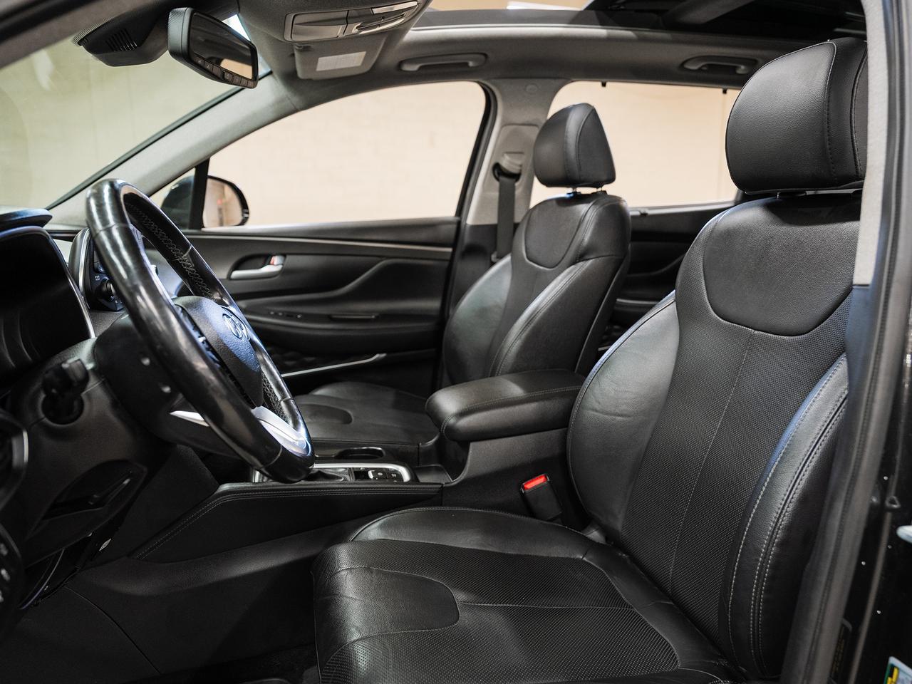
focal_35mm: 26
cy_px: 342
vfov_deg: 53.1
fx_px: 684
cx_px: 513
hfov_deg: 67.1
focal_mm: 24
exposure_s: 1/30
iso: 1000
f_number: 3.5
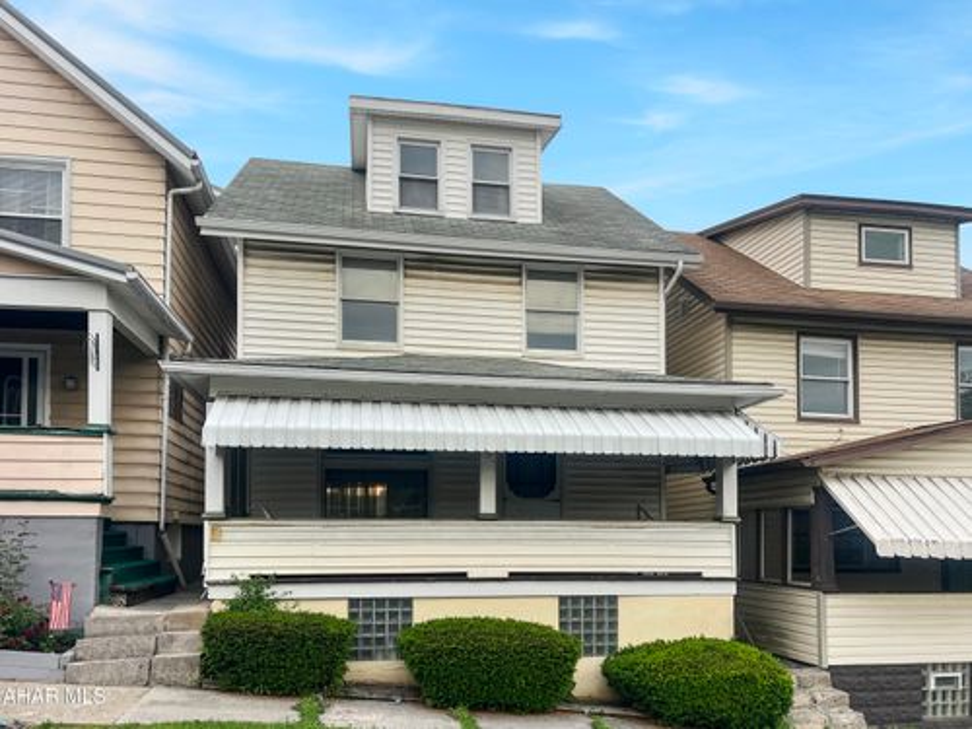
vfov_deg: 53.1
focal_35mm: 26
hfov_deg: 67.3
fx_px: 730
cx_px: 486
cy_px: 364
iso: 50
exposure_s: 1/405
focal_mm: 5.7
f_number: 1.5
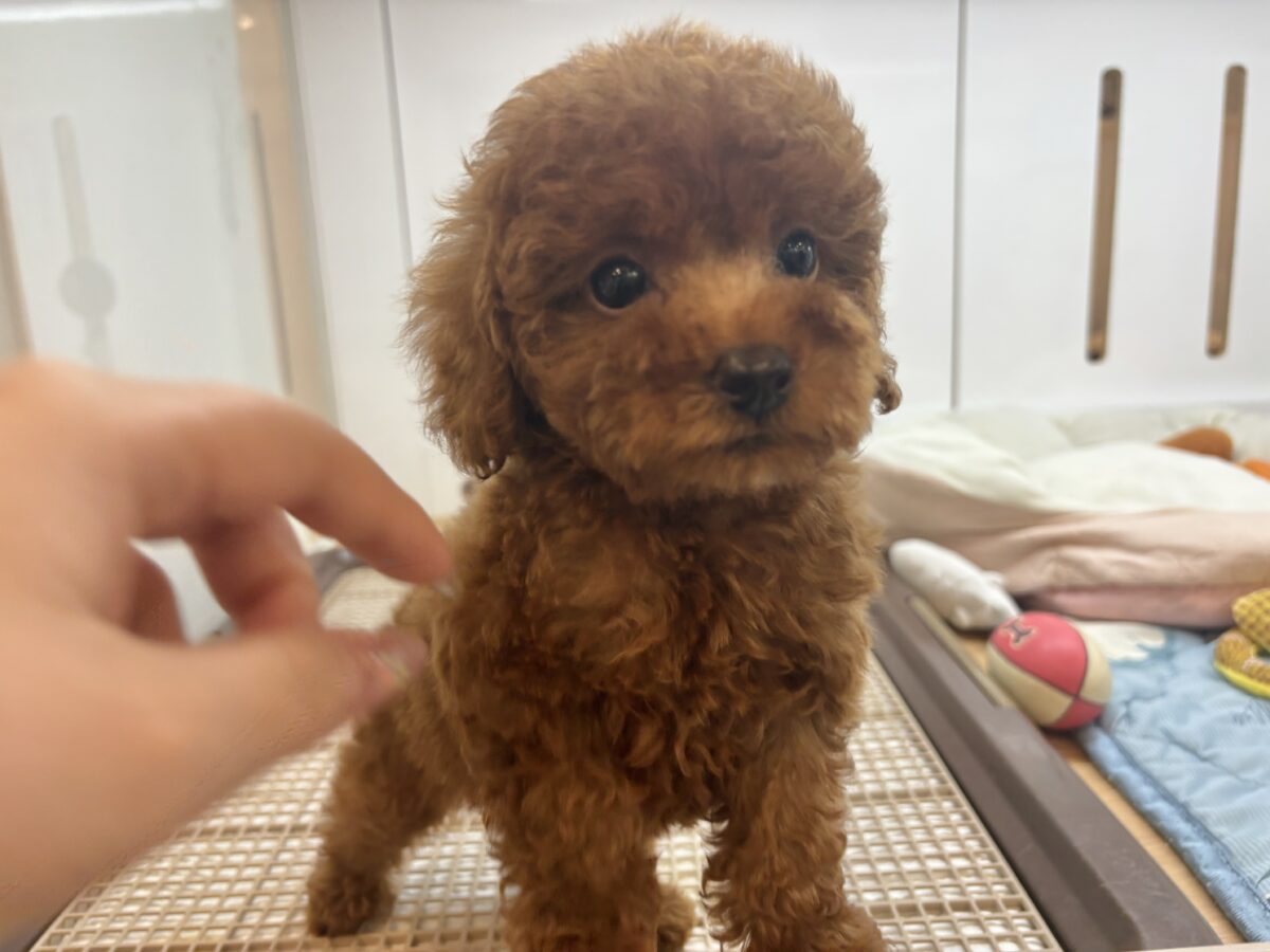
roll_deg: +0.5
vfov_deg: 53.1
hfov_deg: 67.3
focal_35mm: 26
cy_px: 476
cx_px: 635
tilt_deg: -14.3
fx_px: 954
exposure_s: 1/100
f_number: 1.6
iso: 80
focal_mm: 5.96
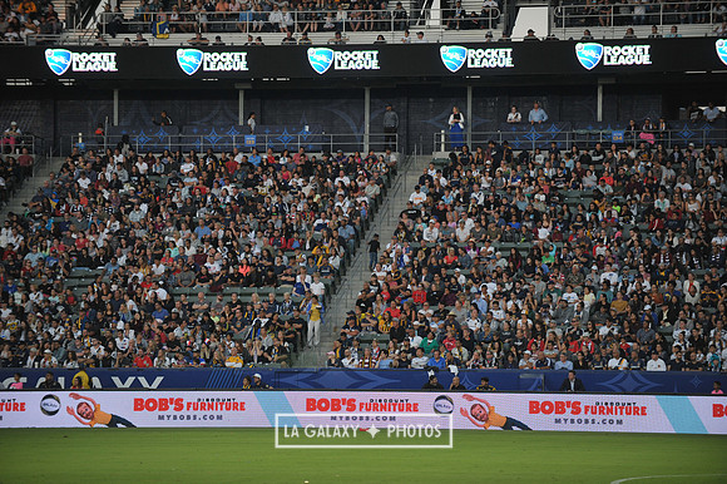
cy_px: 242
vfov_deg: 8.8
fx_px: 3128
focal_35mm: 155
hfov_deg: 13.3
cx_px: 364
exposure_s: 1/800
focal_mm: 155
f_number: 2.8
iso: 640
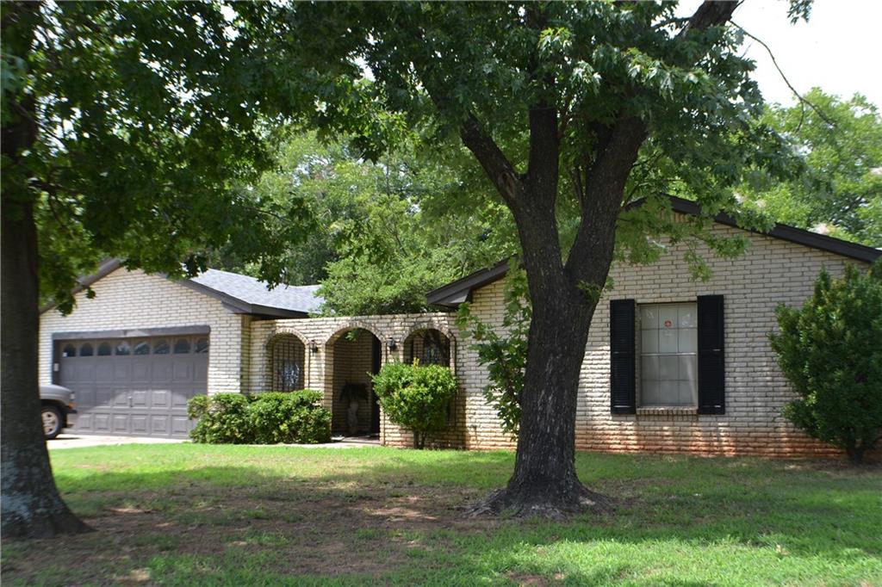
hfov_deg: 41.1
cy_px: 294
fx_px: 1176
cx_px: 441
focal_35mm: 48
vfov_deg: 28.1
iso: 200
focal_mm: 32
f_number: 7.1
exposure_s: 1/200
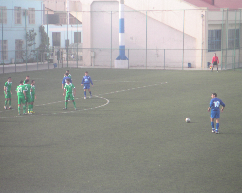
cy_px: 96
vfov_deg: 13.3
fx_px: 831
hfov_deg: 16.6
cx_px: 114
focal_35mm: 116
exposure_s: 1/125
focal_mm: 17.1
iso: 50
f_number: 3.6
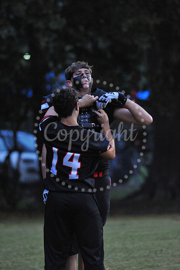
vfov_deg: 5.9
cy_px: 135
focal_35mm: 350
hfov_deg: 3.9
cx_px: 90
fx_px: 2628
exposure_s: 1/200
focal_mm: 350
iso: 6400
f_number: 6
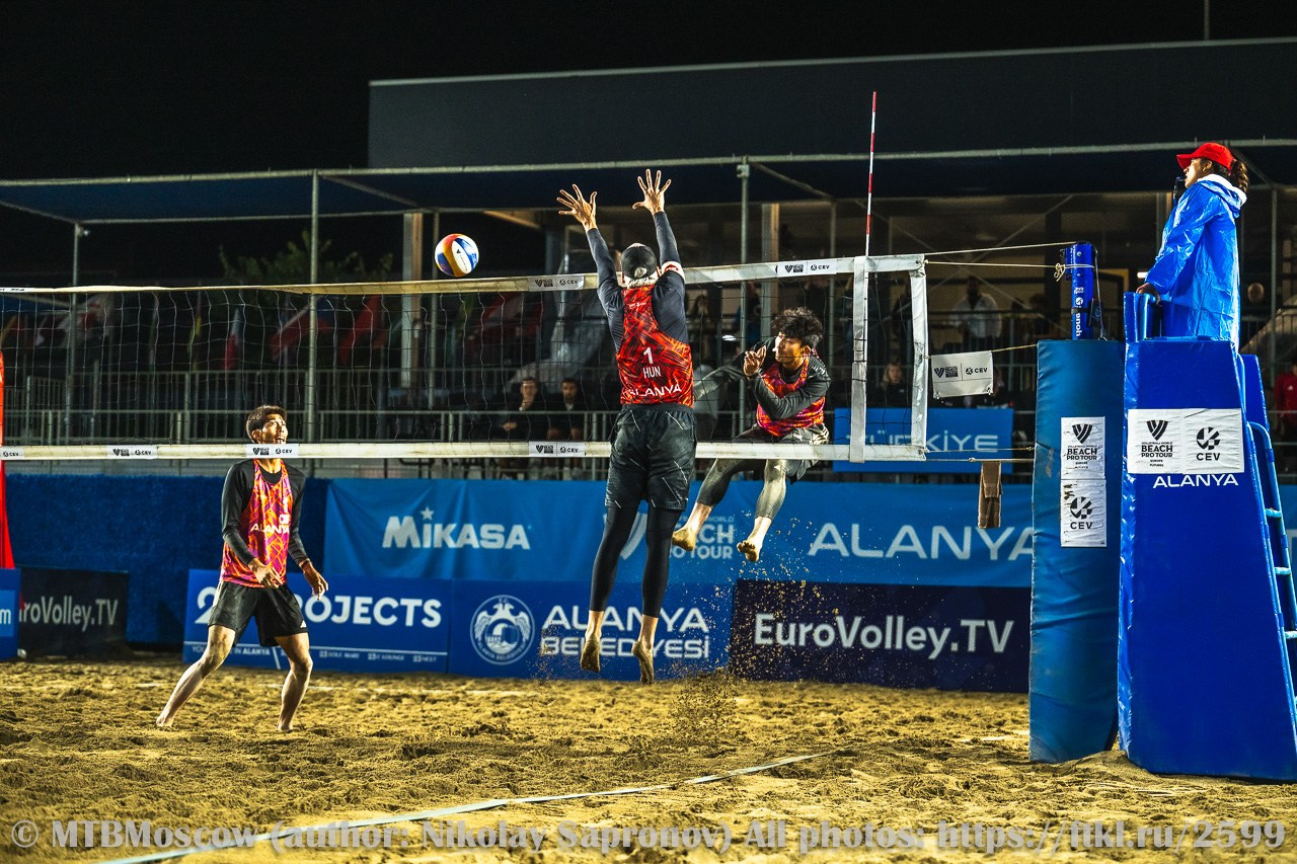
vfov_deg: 17.3
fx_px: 2846
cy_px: 432
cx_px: 648
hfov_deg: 25.7
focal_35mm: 79
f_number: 3.2
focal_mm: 79
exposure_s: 1/1250
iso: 2000
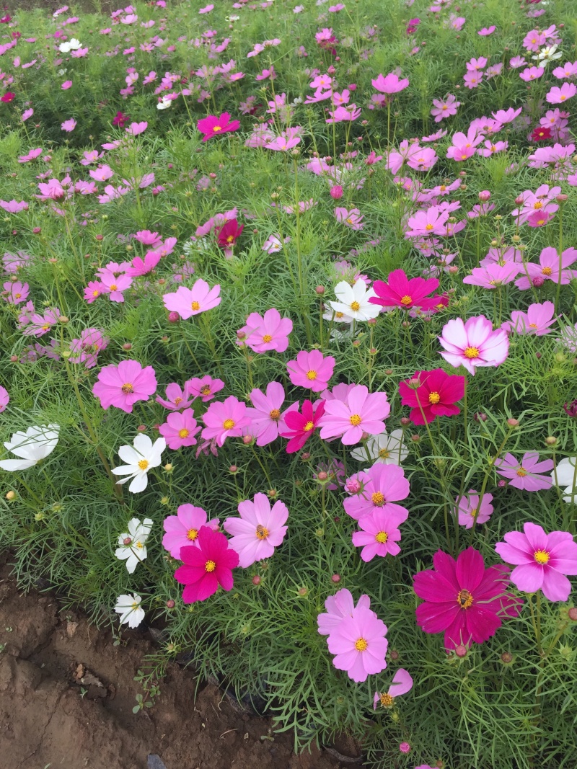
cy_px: 384
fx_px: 645
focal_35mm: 29
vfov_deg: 61.7
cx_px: 288
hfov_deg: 48.2
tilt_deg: -31.6
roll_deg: +6.3
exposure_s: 1/430
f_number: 2.2
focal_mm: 4.15
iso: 32
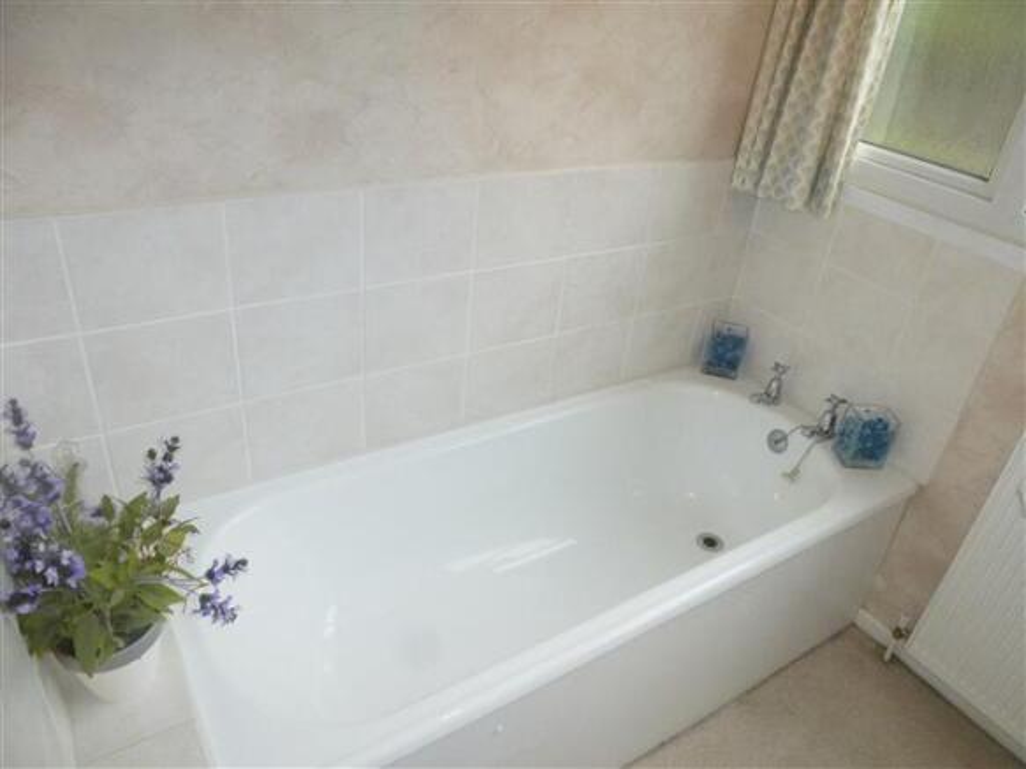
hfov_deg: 71.6
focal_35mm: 24
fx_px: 711
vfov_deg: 56.8
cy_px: 384
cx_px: 513
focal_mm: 4.3
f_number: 4
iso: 800
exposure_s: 1/640
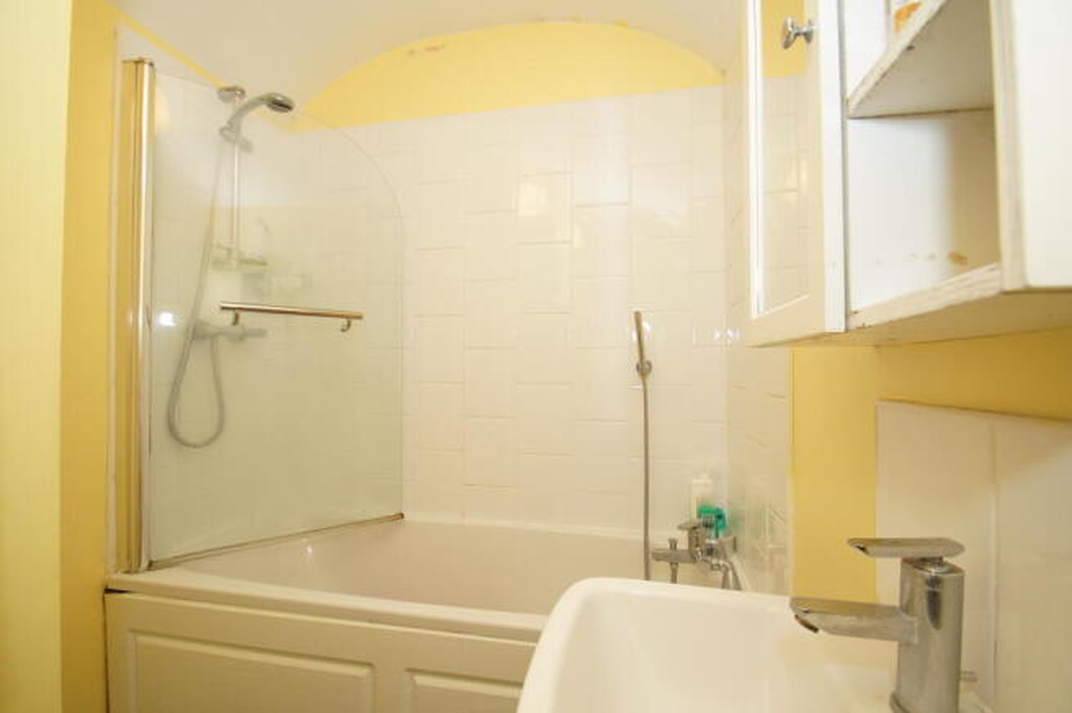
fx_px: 446
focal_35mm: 15
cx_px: 536
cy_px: 356
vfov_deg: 77.2
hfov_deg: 100.4
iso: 400
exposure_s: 1/60
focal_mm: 10
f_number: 4
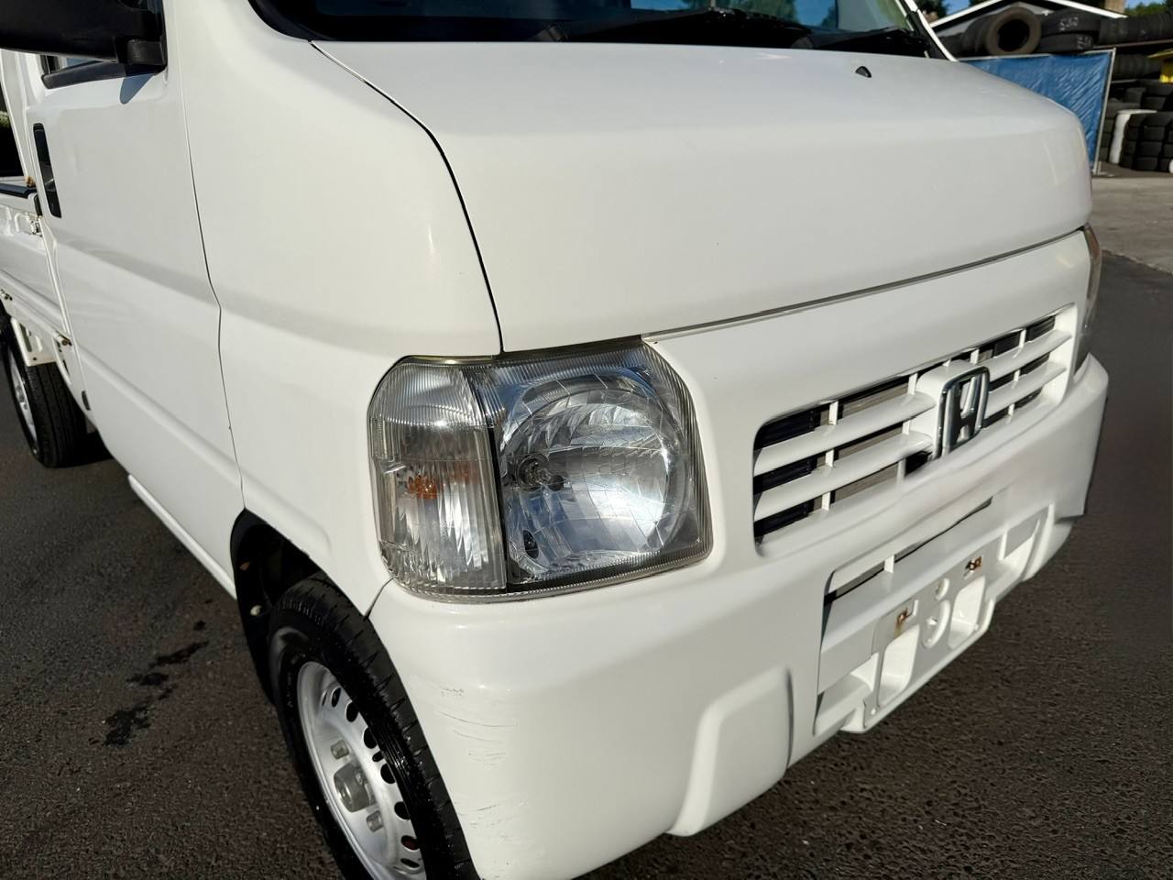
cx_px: 586
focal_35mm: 24
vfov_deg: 56.8
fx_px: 813
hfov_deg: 71.6
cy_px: 440
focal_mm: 6.76
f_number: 1.78
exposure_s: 1/22727
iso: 100
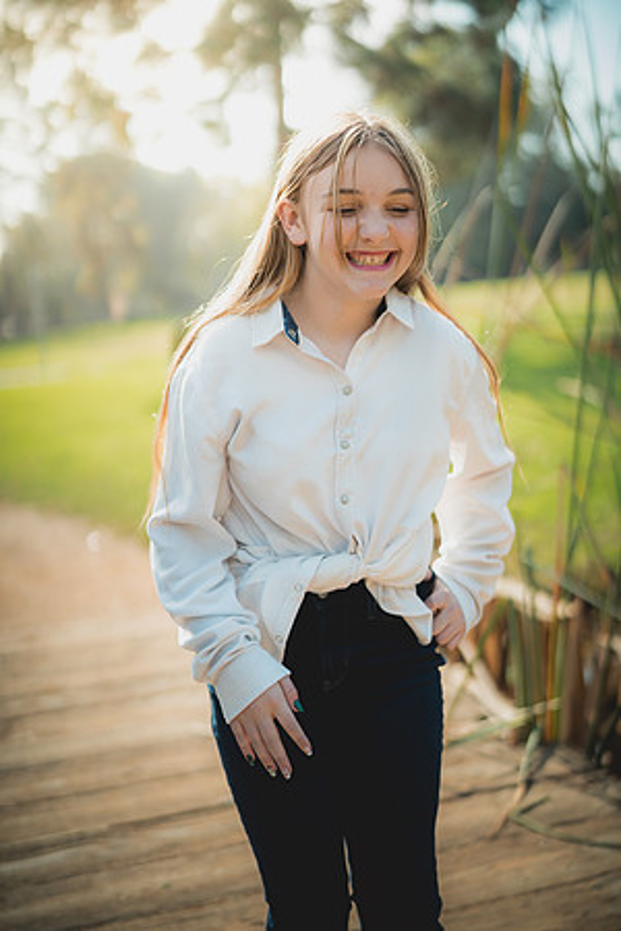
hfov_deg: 27.0
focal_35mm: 50
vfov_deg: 39.6
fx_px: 1294
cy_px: 466
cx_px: 310
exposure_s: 1/4000
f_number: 1.4
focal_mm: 50
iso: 250
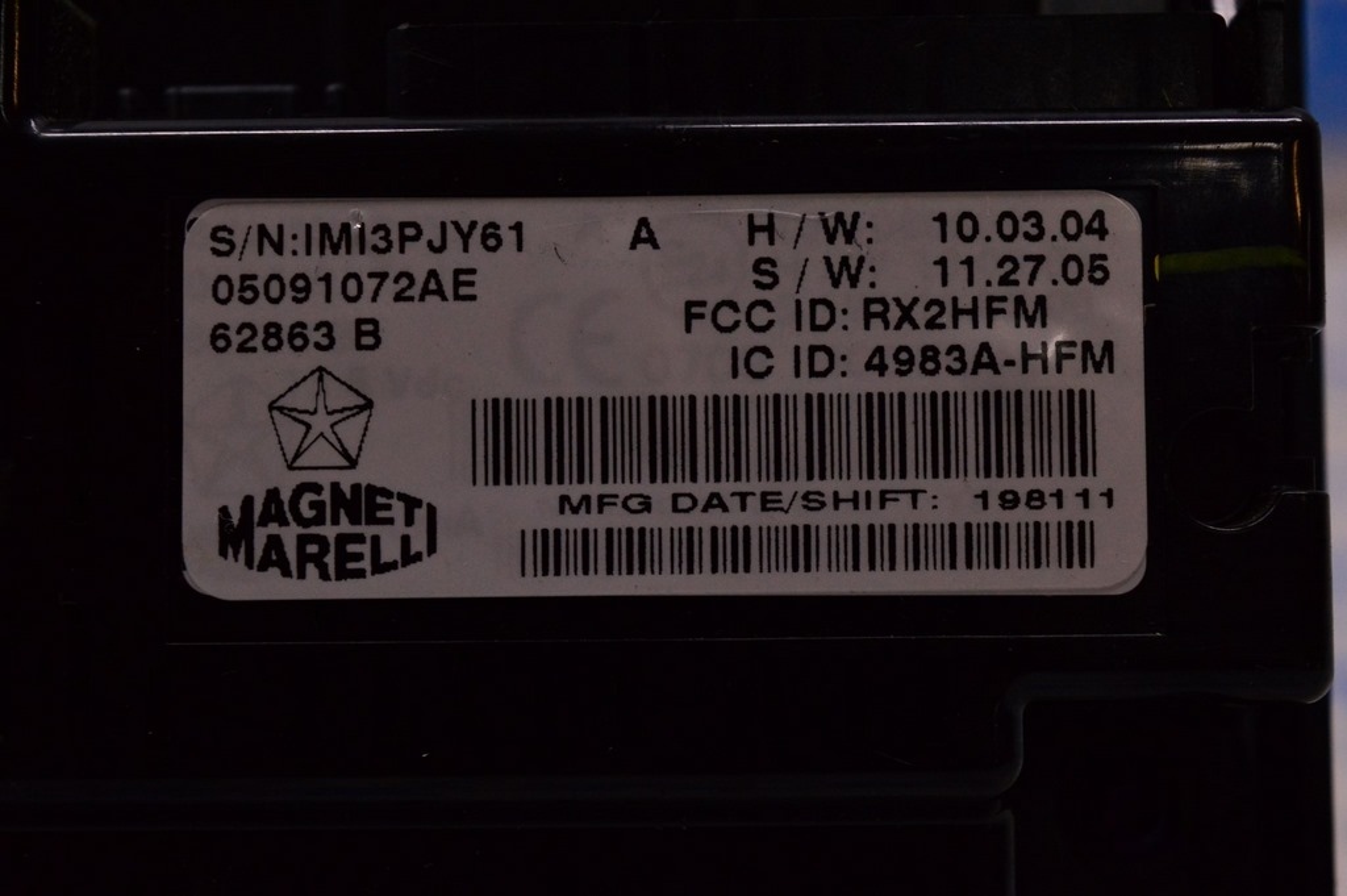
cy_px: 448
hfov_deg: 24.6
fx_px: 3084
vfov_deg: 16.5
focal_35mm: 82
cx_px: 674
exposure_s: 1/200
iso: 1600
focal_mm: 55
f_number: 8
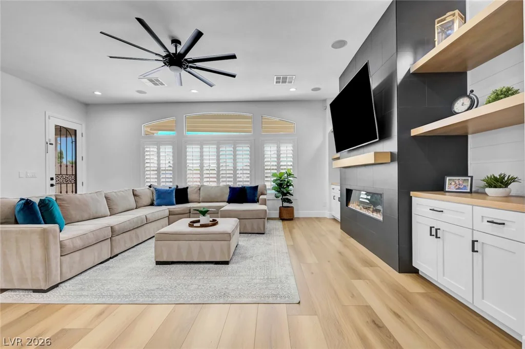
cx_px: 262
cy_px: 174
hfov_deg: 96.8
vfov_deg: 73.6
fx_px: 233
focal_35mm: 16
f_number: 8
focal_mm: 16
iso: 400
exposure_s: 1/50
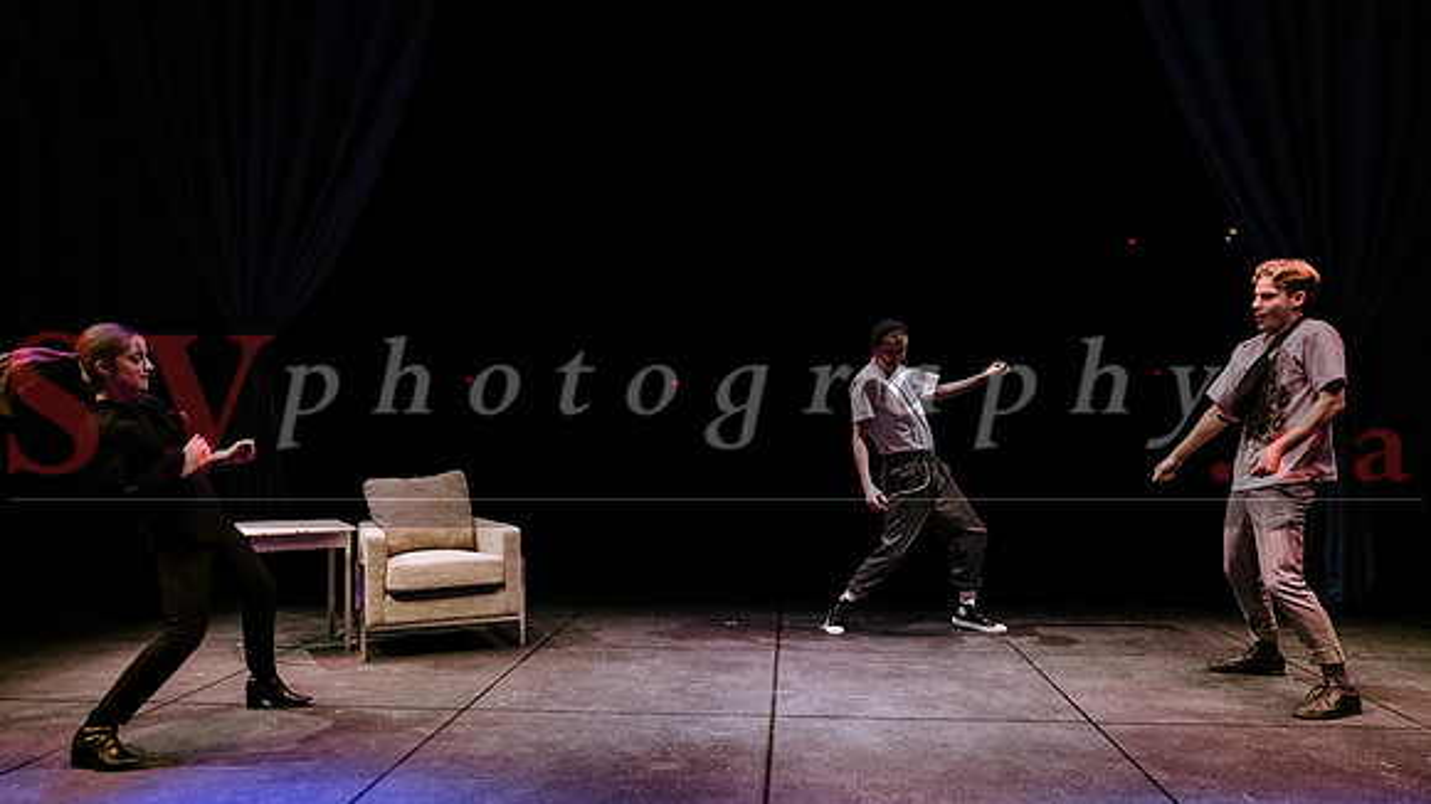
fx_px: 1009
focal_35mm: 27
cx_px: 717
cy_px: 464
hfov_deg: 70.7
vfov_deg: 43.3
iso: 1600
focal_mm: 25
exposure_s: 1/125
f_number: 2.8
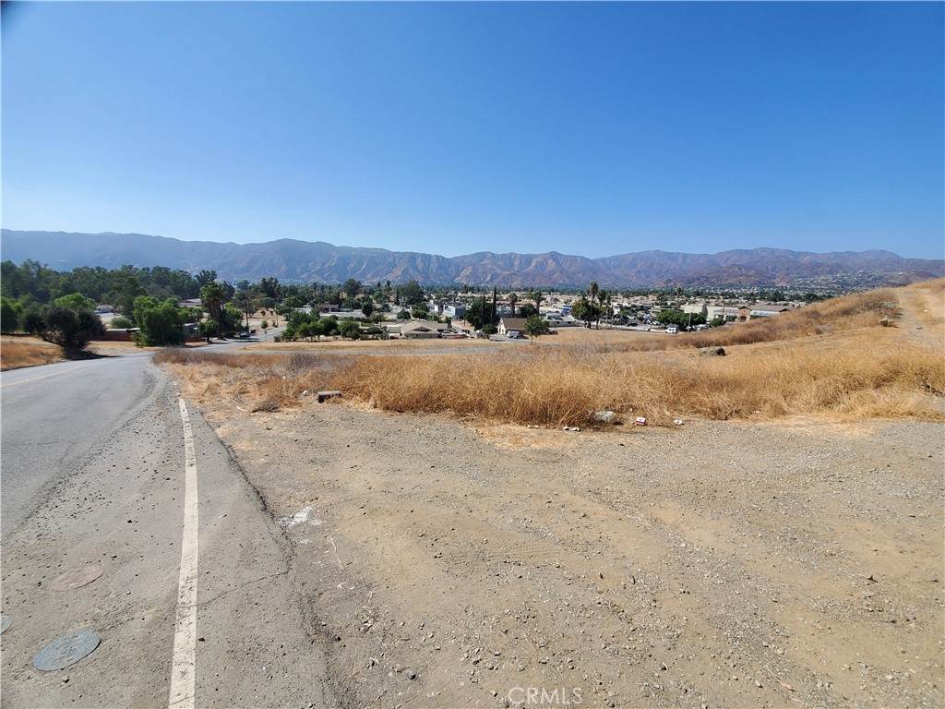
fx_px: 355
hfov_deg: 106.2
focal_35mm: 13
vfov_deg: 89.9
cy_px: 354
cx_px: 472
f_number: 2.2
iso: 50
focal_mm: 1.8
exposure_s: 1/1078
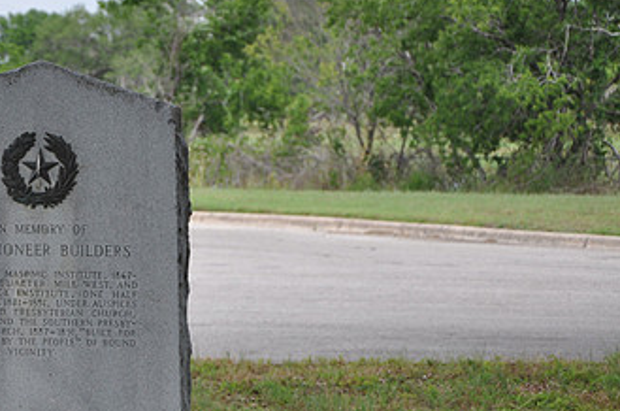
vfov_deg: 8.3
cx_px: 81
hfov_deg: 12.5
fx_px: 2819
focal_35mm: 164
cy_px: 320
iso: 200
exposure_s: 1/125
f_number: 5.6
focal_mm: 62
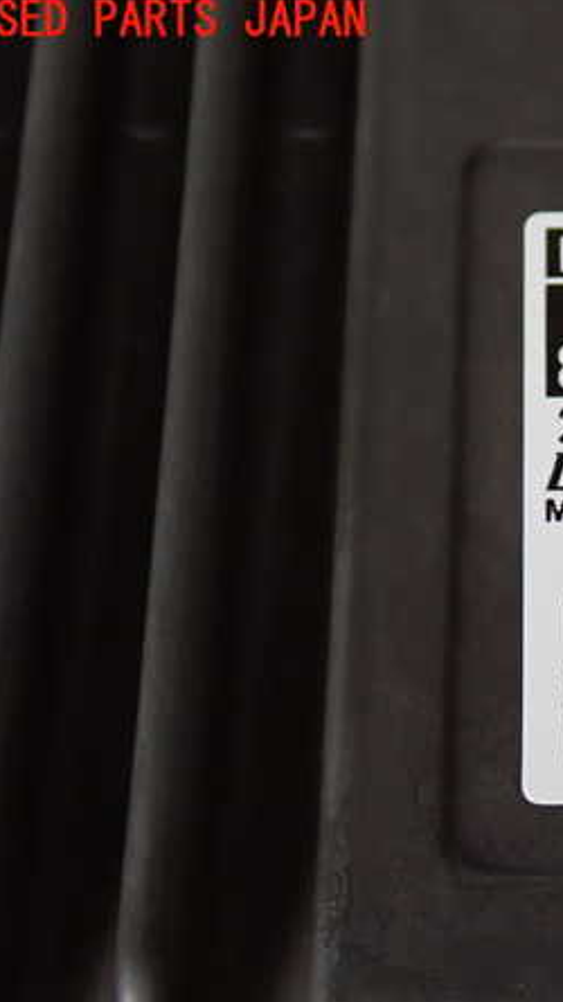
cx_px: 633
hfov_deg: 16.9
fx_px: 1833
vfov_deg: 30.6
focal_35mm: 69
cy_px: 500
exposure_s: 1/50
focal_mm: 8.4
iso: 640
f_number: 3.1
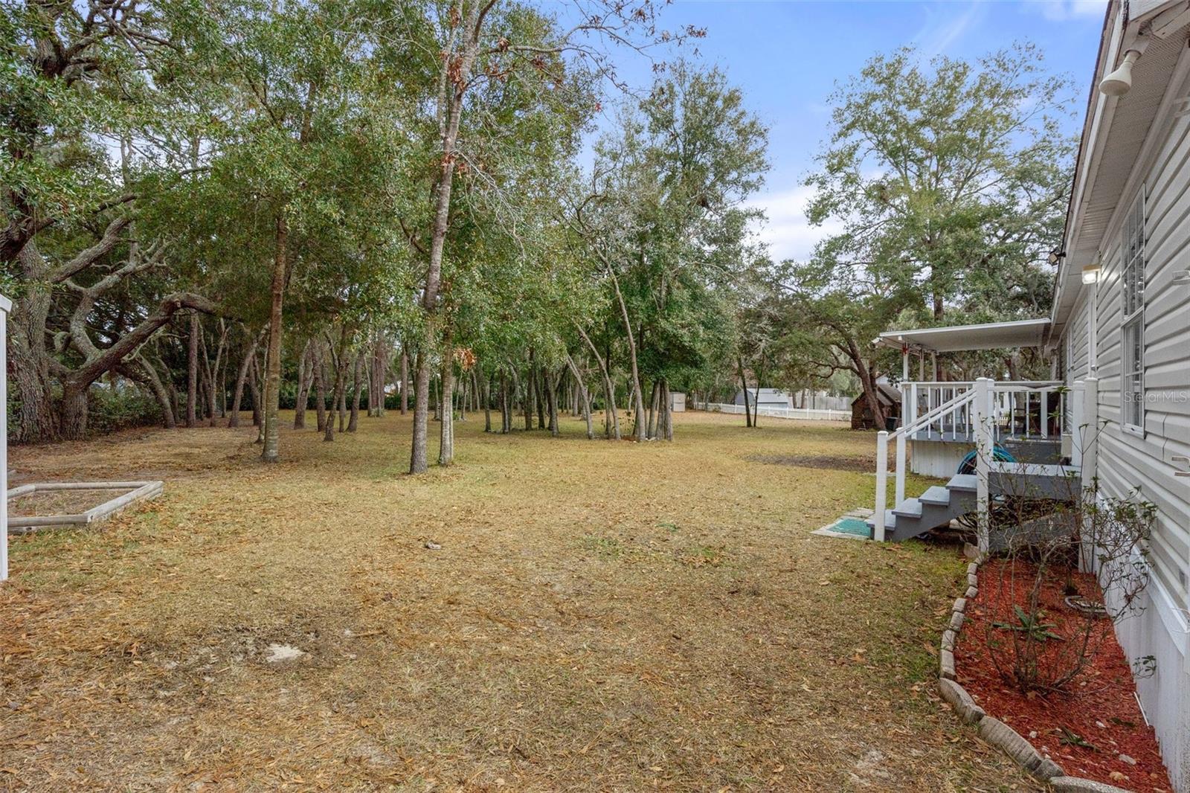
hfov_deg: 93.3
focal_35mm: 17
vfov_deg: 70.4
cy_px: 396
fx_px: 562
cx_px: 595
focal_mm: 17
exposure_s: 1/400
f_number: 8
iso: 400
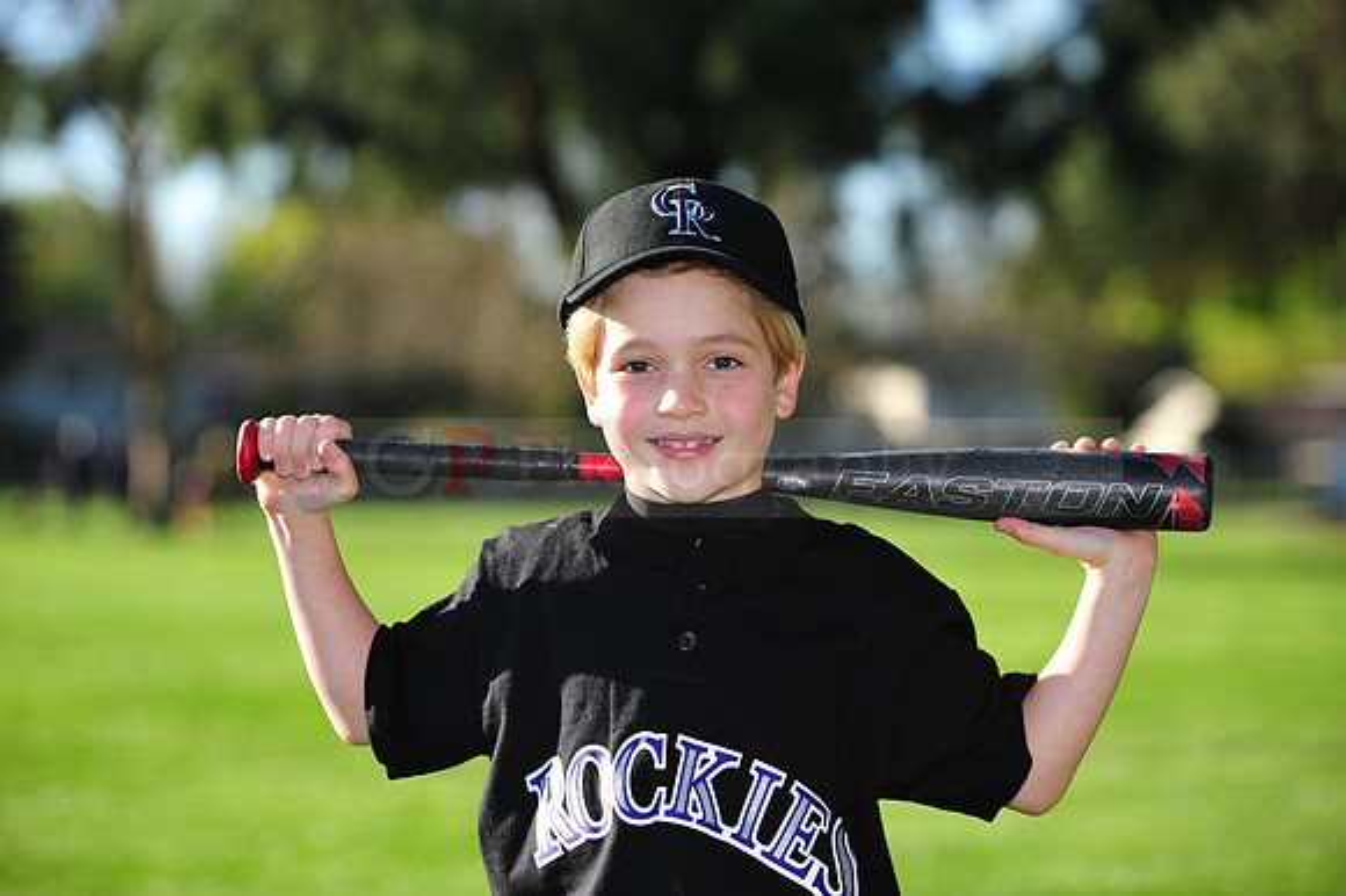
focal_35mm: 130
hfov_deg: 15.8
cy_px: 448
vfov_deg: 10.5
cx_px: 673
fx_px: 4858
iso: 200
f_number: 4.5
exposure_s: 1/800
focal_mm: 130
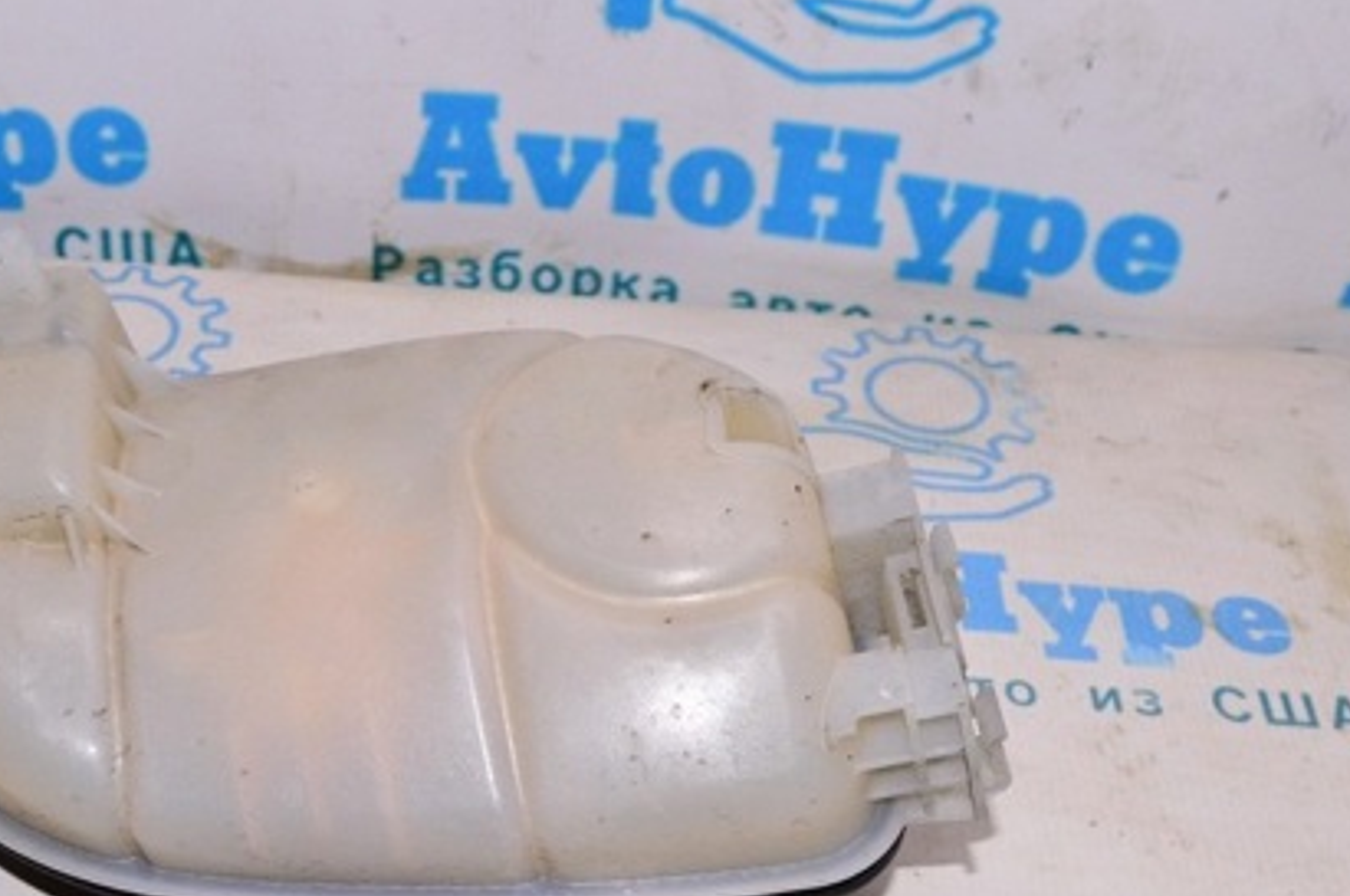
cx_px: 480
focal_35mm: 54
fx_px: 2014
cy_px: 560
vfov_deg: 25.0
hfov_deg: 36.8
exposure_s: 1/200
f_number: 8
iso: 1600
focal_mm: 23
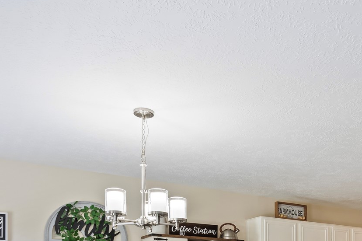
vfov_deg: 27.9
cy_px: 290
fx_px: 422
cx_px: 265
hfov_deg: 45.1
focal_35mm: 42
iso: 125
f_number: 6.3
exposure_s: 1/5
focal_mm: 16
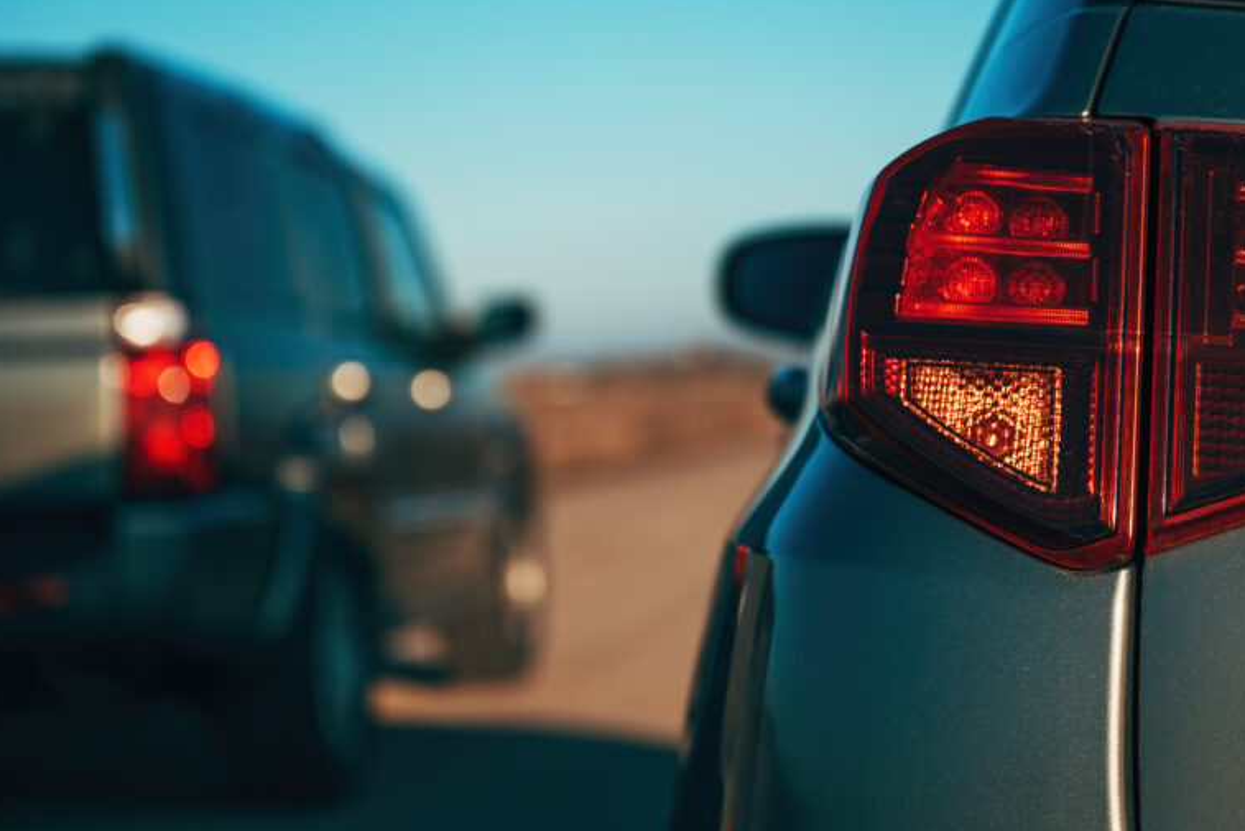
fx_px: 2456
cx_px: 622
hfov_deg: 28.4
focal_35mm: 71
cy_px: 415
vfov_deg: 19.2
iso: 64
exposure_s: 1/1600
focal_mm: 70
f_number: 3.2
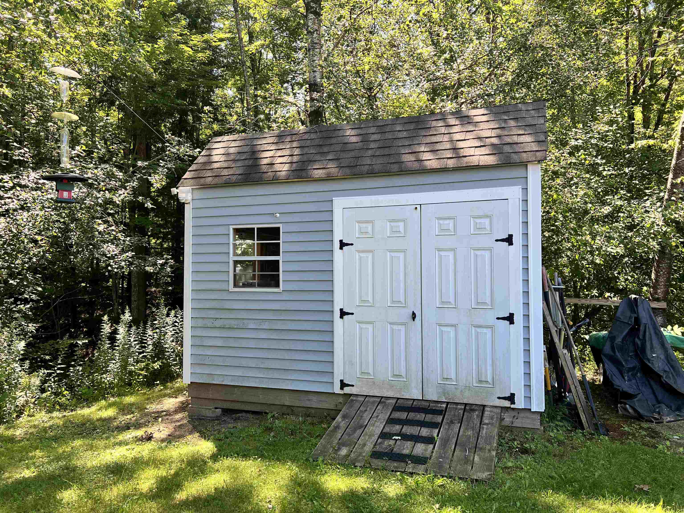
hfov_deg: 67.3
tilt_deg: +0.1
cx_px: 342
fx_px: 514
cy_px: 256
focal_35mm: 26
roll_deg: +0.1
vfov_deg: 53.1
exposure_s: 1/387
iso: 50
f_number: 1.5
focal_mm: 5.7
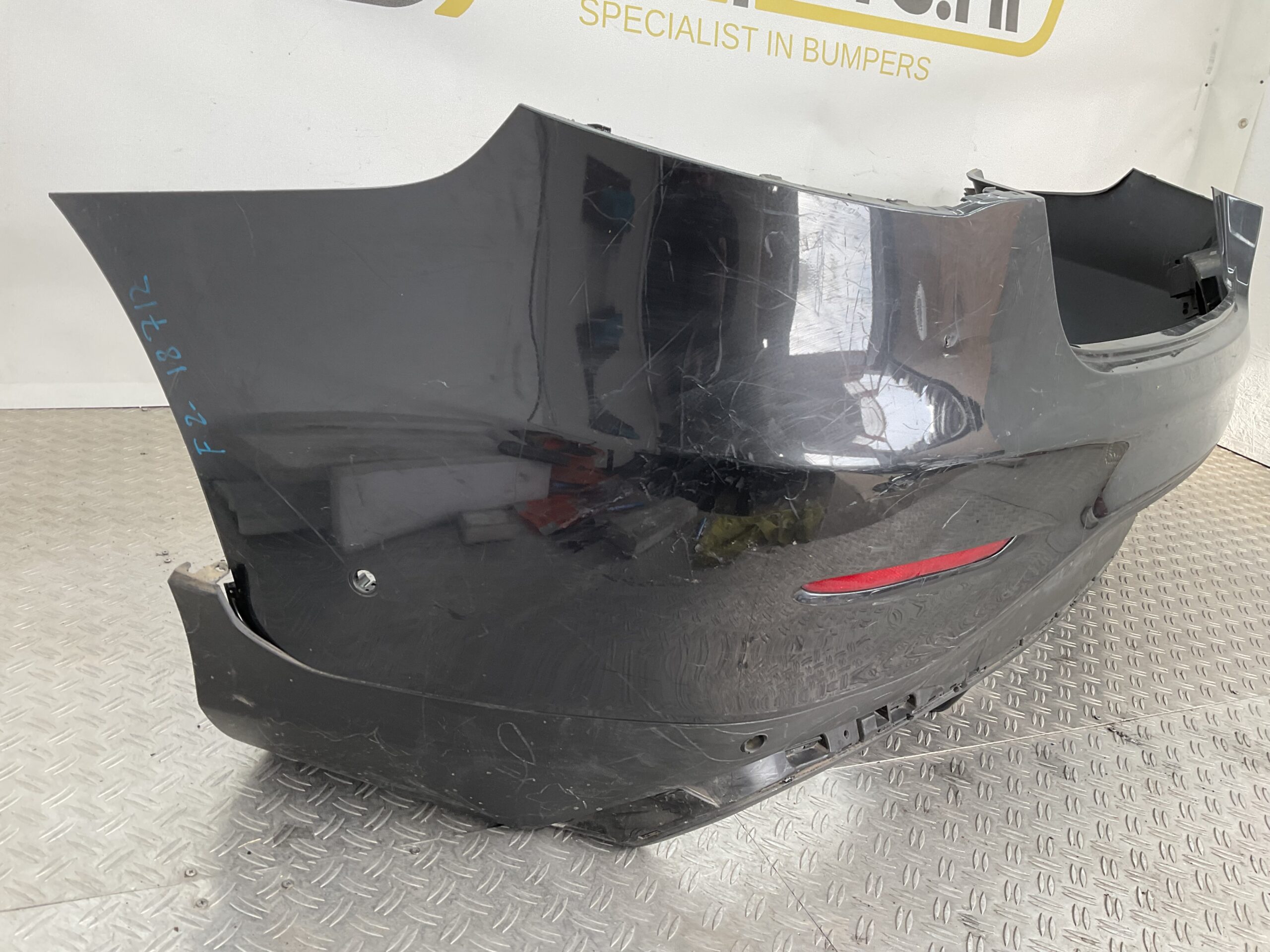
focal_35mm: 29
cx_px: 635
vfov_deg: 48.2
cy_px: 476
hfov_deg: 61.7
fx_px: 1064
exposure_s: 1/120
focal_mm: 3
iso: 25
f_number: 1.8
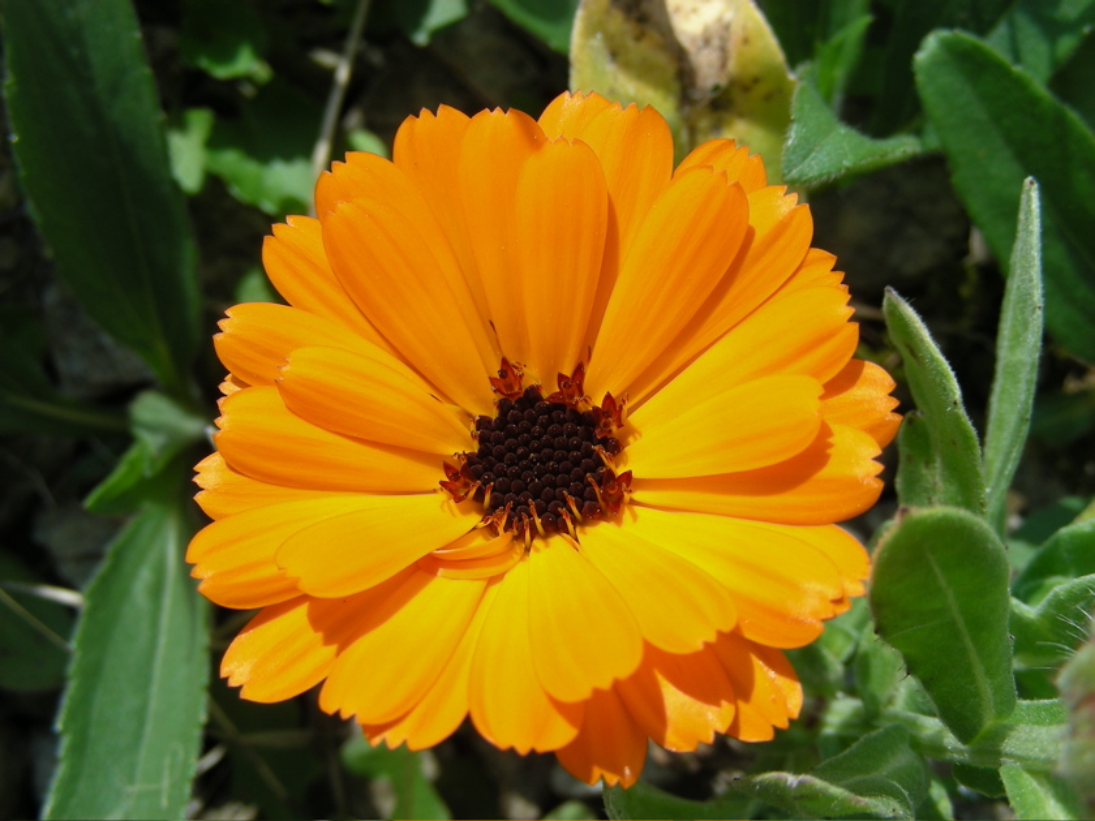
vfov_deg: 32.9
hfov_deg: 42.9
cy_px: 410
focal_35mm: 44
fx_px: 1392
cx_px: 548
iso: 50
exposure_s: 1/449
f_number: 4
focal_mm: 7.4
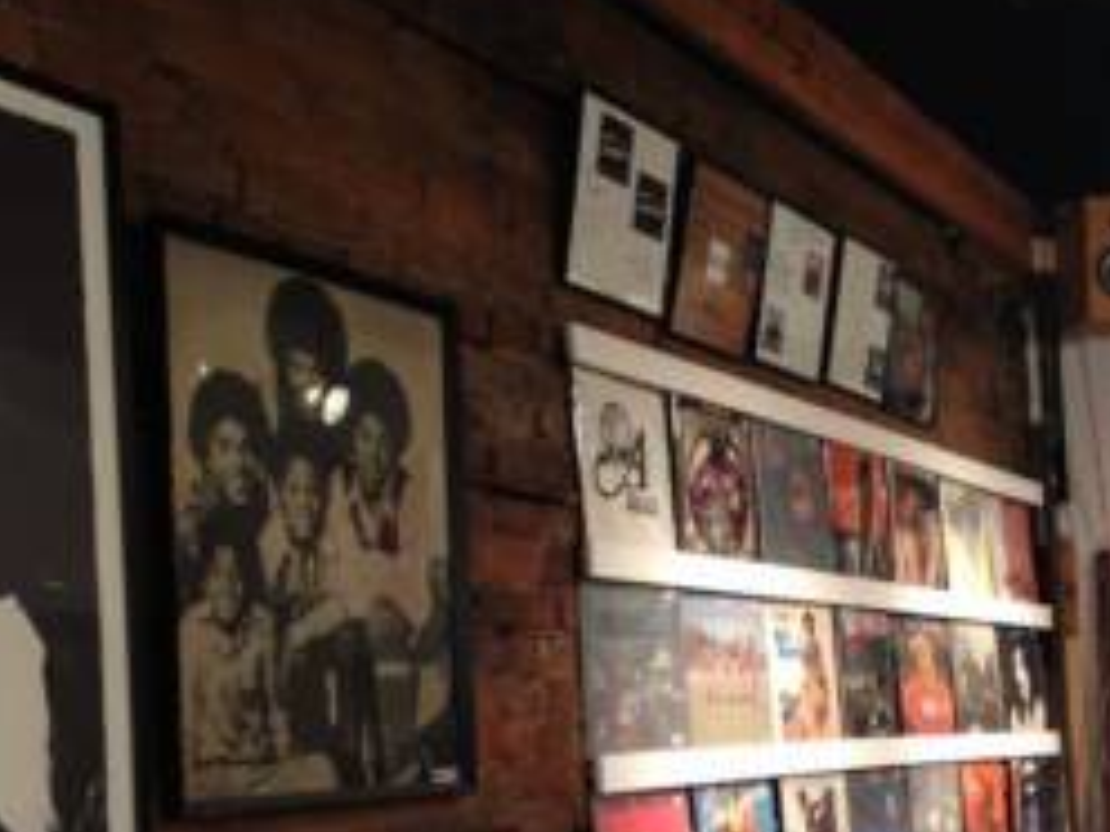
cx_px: 783
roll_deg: +2.8
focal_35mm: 60
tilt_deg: +0.5
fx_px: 1924
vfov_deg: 24.0
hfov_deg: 31.8
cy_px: 693
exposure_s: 1/20
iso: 80
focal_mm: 4.12
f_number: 2.4
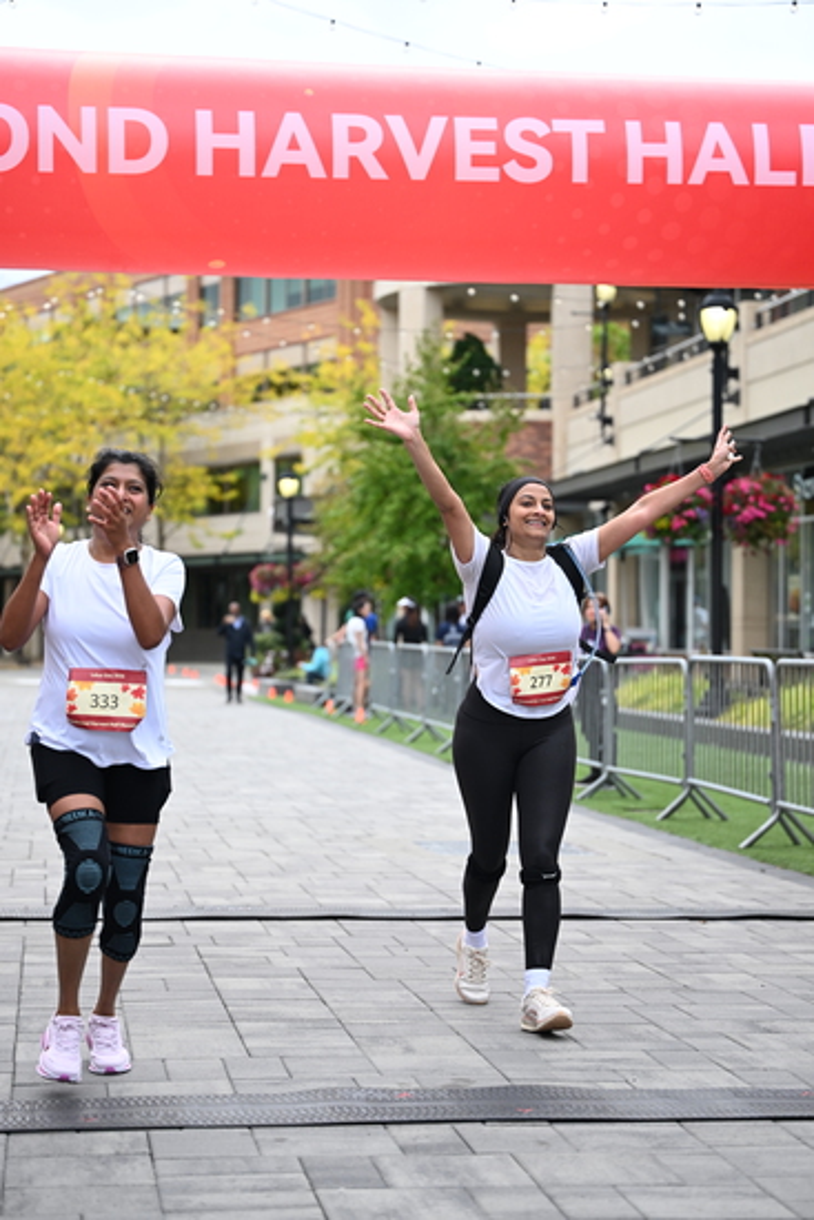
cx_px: 407
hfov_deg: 19.5
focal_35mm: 70
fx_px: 2372
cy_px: 610
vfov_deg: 28.8
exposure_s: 1/2500
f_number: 2.8
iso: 640
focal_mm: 70
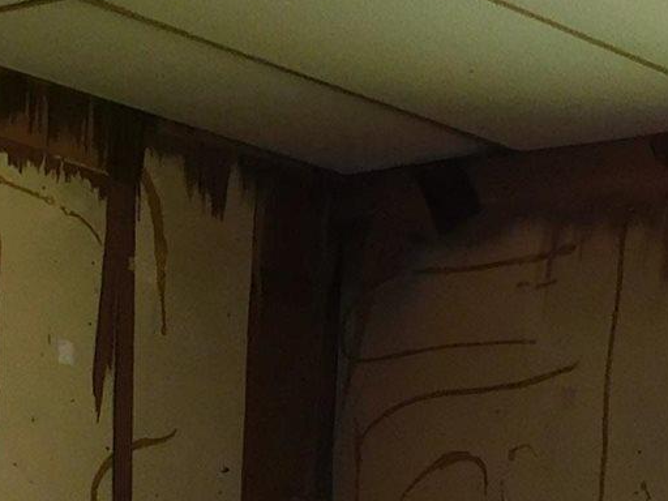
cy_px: 898
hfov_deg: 13.8
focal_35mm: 138
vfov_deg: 10.2
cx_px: 822
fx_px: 2663
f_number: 3
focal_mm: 4
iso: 125
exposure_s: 1/50
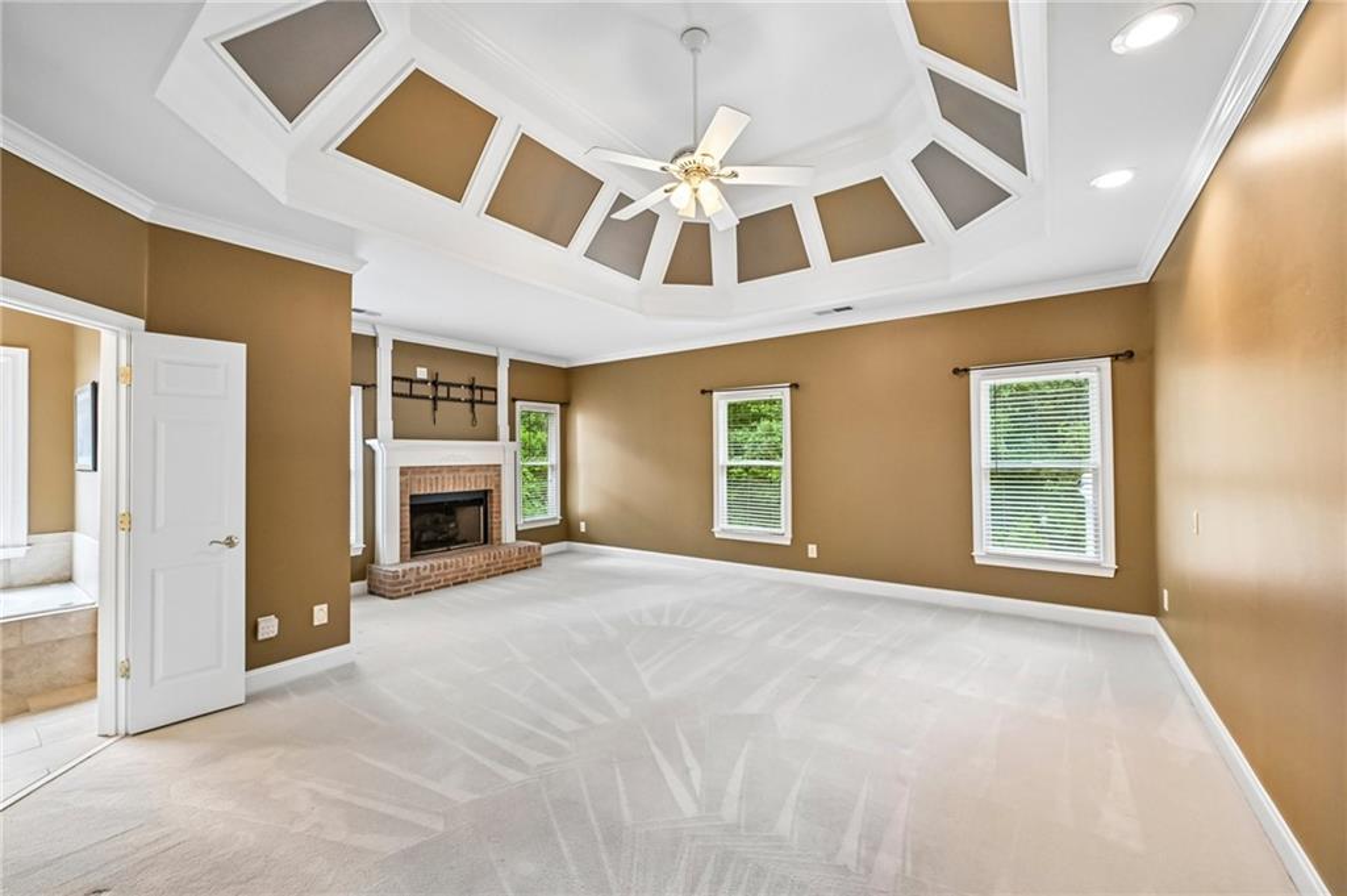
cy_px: 448
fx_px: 523
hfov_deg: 104.3
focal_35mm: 14
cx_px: 674
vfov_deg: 81.1
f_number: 8
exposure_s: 1/15
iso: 800
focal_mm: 14
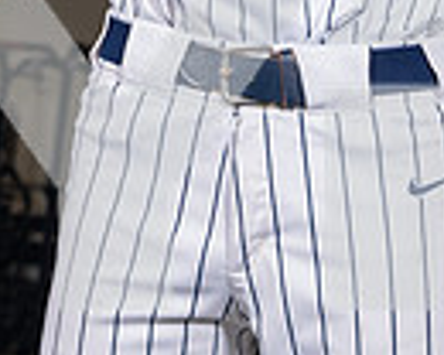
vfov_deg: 7.6
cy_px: -282
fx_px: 2589
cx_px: 270
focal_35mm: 197
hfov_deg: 9.8
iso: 200
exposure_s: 1/200
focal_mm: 47
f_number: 5.6
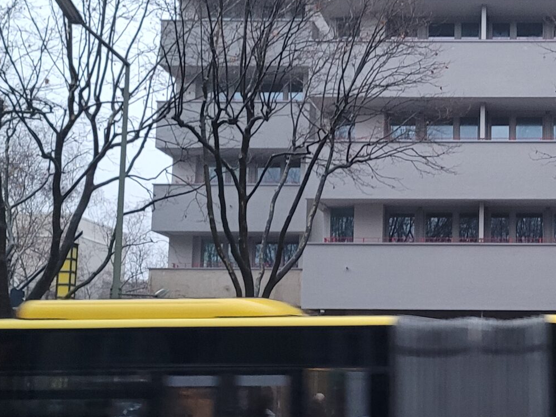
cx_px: 487
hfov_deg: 28.0
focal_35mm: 67
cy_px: 263
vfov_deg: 21.9
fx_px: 1076
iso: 500
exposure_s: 1/50
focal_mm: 5.4
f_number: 1.8
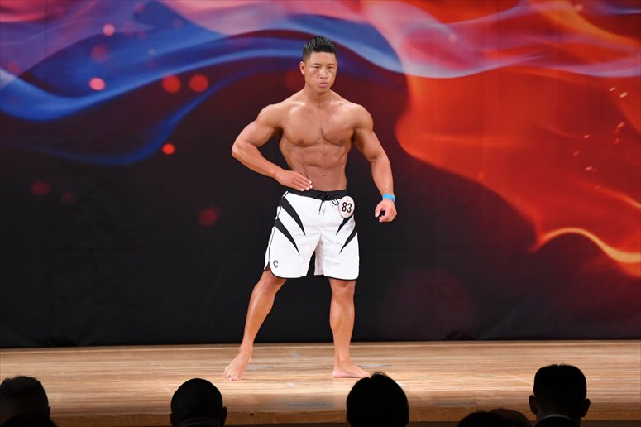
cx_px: 320
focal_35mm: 240
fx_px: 4271
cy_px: 214
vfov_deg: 5.7
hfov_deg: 8.6
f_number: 5.6
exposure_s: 1/400
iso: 3200
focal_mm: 160
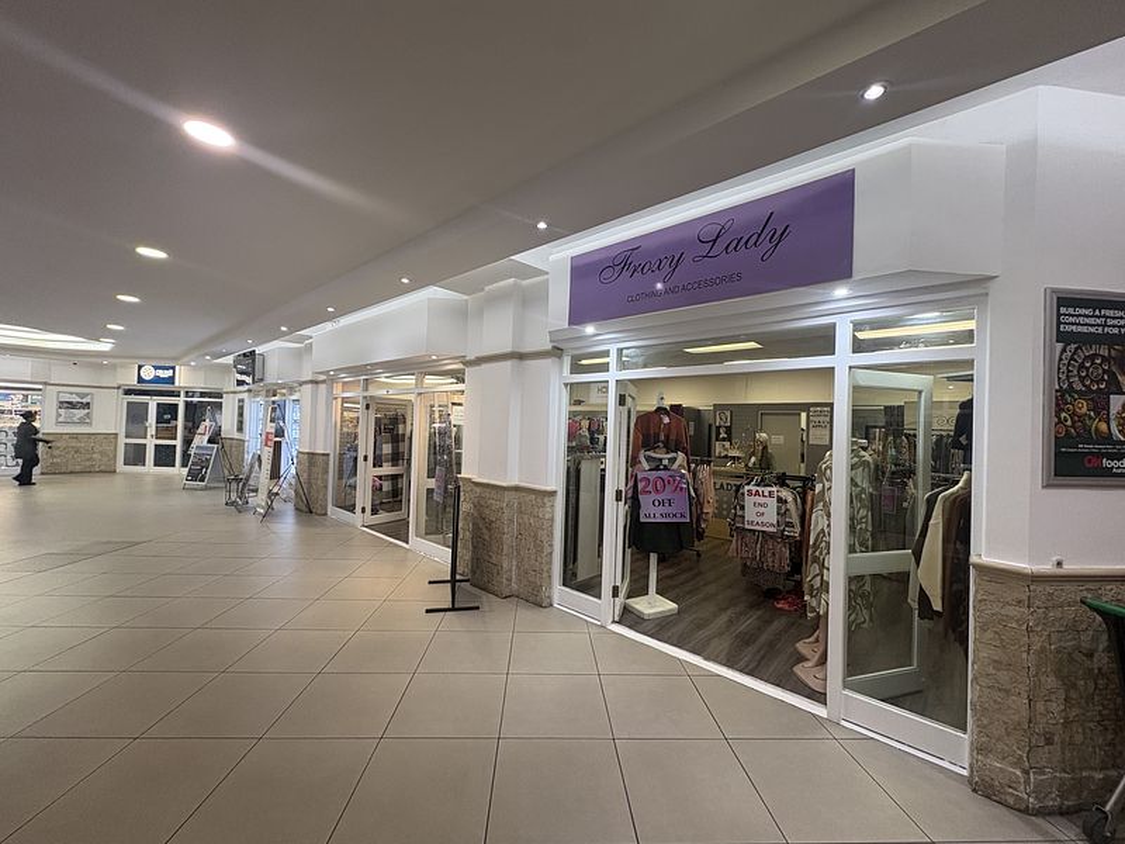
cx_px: 562
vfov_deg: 85.7
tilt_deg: +0.5
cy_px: 422
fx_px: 455
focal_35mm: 14
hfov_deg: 102.1
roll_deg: -2.2
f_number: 2.2
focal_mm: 2.22
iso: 200
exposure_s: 1/100
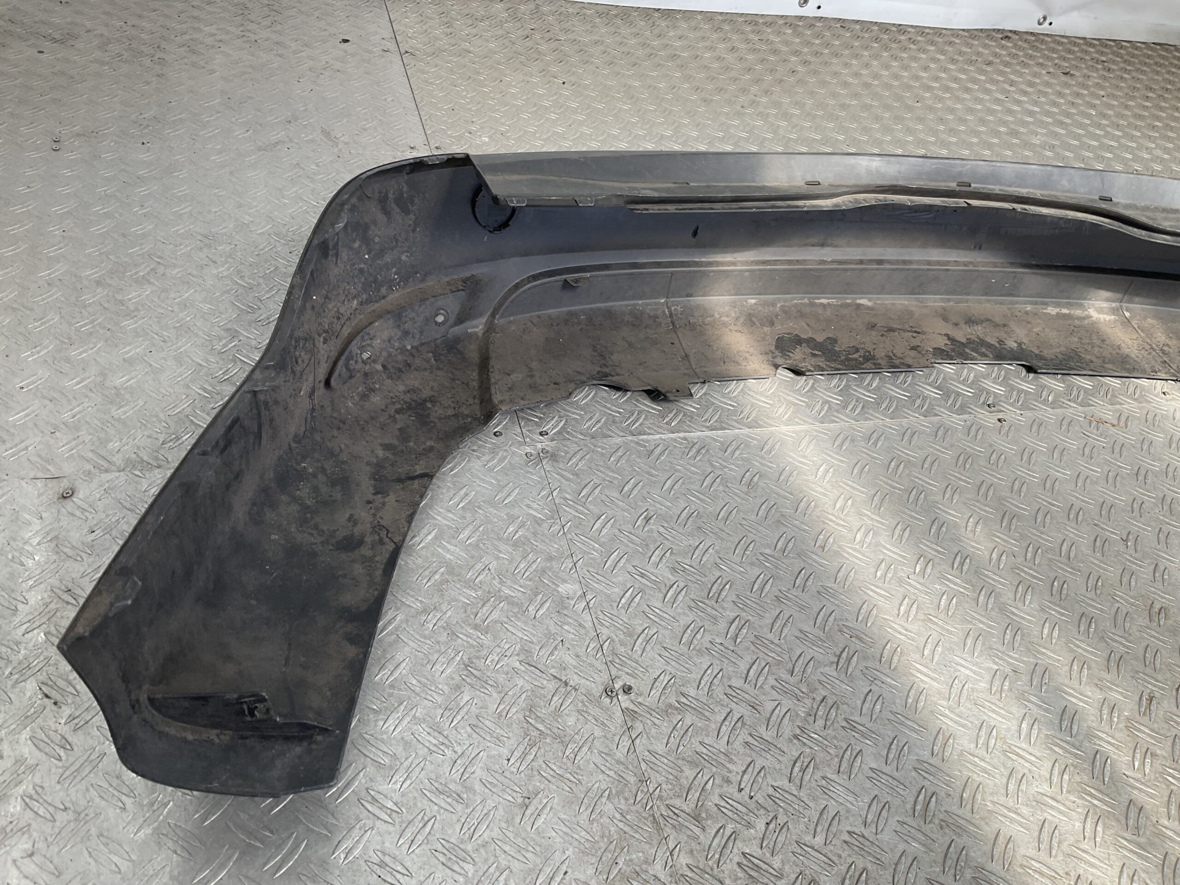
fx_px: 989
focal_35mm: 29
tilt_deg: -40.8
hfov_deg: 61.7
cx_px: 590
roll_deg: -17.6
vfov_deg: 48.2
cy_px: 442
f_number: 1.8
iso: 16
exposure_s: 1/232
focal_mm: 3
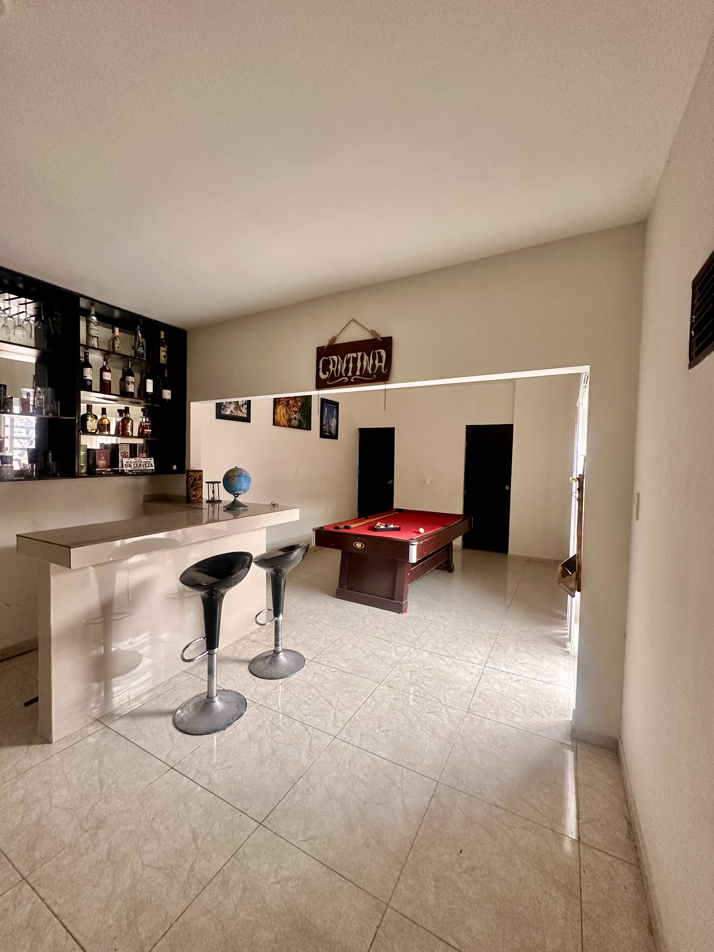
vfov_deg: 102.1
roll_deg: -0.6
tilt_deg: -1.4
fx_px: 385
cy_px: 476
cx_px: 357
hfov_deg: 85.7
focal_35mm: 14
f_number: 2.2
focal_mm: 2.22
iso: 320
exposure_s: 1/120
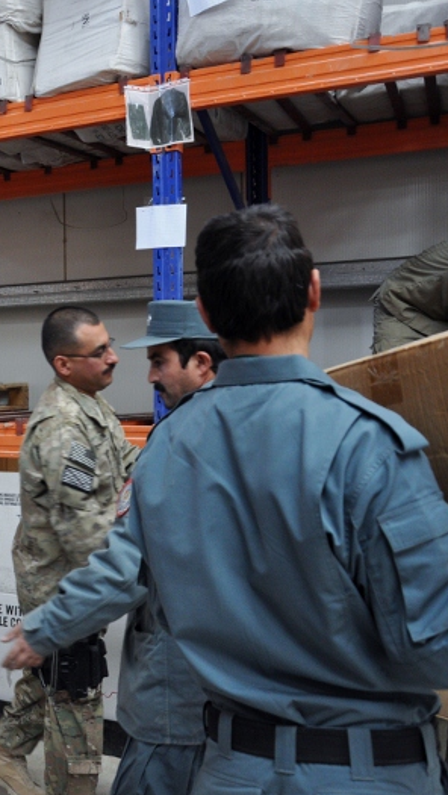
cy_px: 396
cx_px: -53
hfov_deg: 25.6
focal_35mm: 43
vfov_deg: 47.3
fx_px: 906
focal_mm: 18
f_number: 4
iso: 560
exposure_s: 1/60
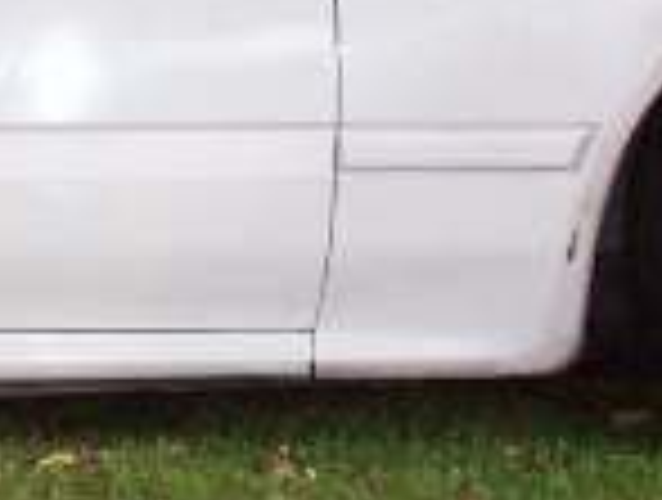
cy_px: 23
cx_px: -117
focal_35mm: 228
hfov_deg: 8.6
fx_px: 4371
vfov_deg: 6.5
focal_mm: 7
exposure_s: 1/120
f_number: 2.9
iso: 140
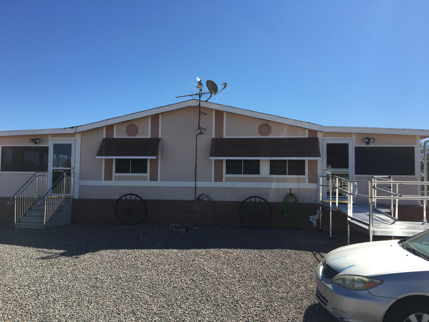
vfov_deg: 48.2
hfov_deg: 61.7
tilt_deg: +3.7
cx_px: 214
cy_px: 161
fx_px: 359
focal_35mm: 29
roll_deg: -0.7
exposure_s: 1/1832
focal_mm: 4.15
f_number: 2.2
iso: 25
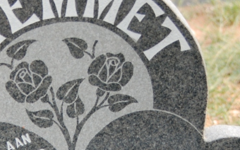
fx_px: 1511
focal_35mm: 231
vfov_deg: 5.7
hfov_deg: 9.1
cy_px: 144
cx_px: 59
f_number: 5
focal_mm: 70
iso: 400
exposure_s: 1/125
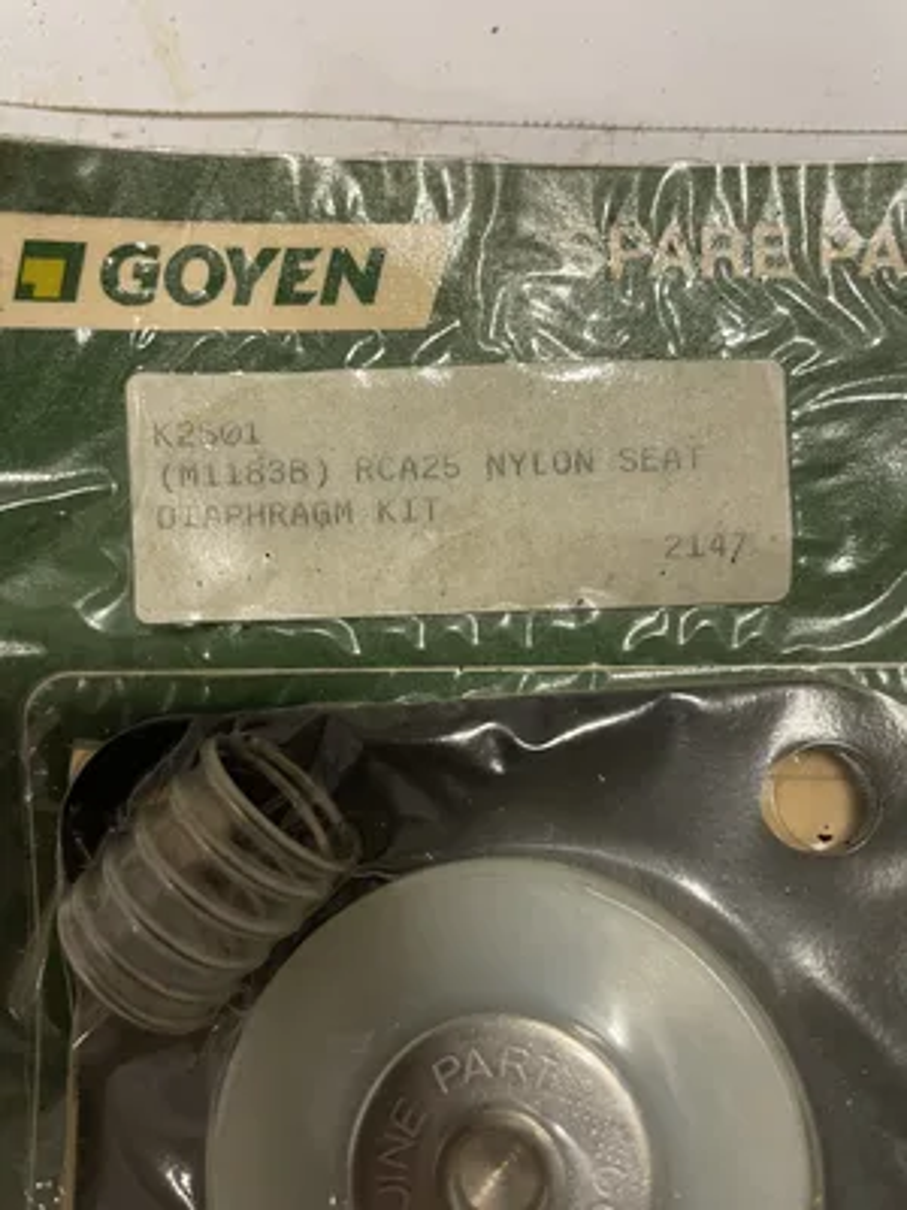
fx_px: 908
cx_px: 454
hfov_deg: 53.1
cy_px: 605
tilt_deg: -76.1
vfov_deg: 67.3
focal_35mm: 26
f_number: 1.6
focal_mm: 4.2
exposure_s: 1/60
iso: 200
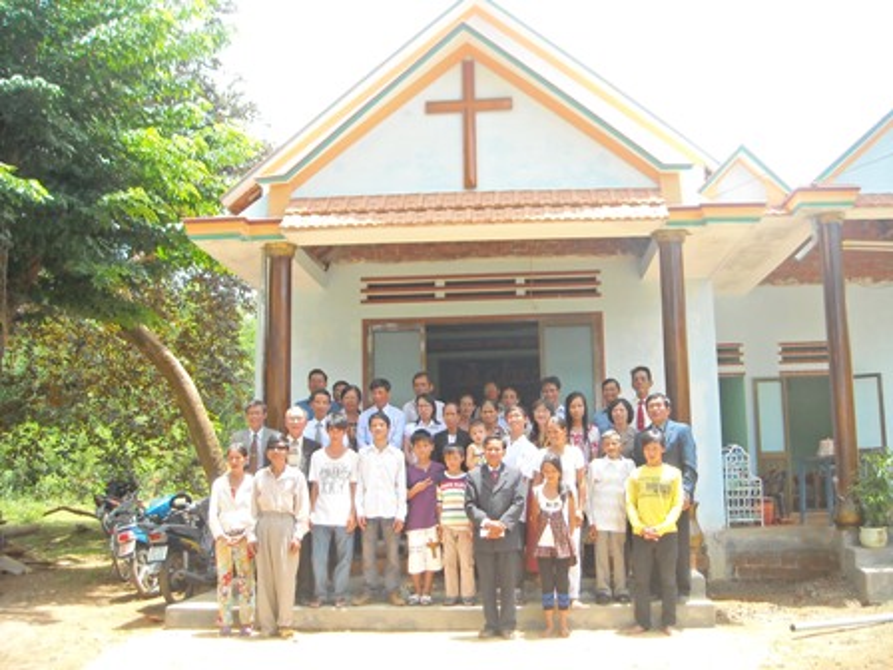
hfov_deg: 52.6
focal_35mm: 35
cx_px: 446
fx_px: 903
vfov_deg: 40.7
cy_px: 335
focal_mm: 5.7
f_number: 2.8
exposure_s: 1/209
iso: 64
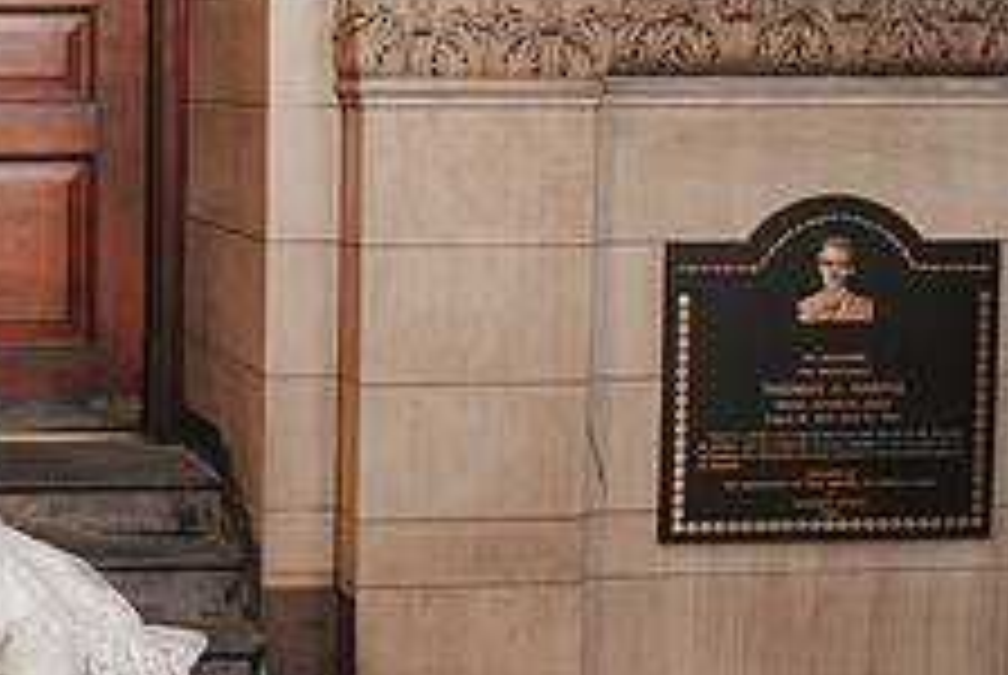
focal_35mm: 96
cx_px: -108
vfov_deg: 14.3
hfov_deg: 20.2
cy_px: 309
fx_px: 2691
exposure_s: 1/125
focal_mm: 35
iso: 1000
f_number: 2.2
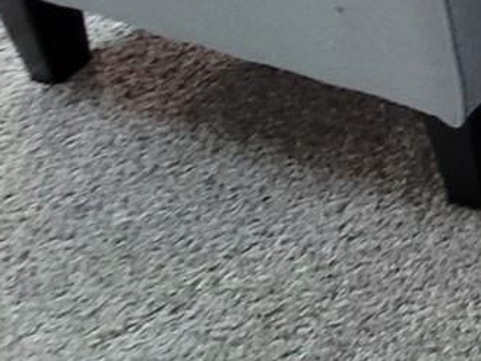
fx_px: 1126
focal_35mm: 81
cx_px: 1225
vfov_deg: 12.3
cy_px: -615
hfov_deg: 14.0
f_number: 2.2
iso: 640
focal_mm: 2.2
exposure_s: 1/24
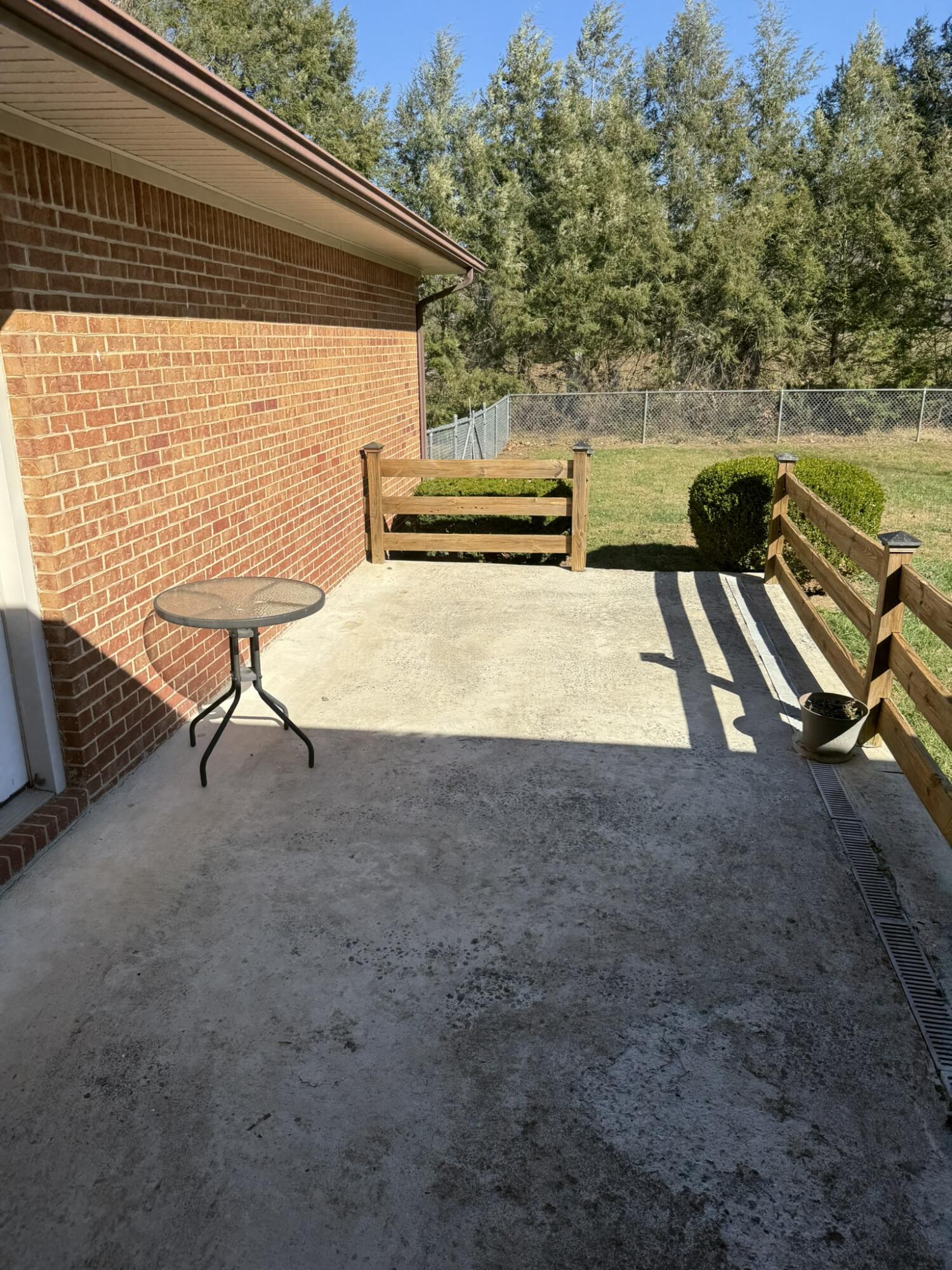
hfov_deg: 56.8
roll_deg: +0.5
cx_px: 476
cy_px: 635
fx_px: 880
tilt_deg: -14.6
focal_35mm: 24
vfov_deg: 71.6
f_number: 1.78
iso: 80
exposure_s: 1/3425
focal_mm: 6.76
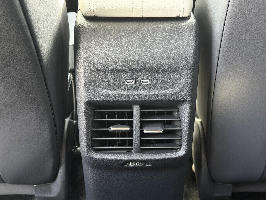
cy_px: 100
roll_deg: -0.8
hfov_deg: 39.7
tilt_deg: -27.3
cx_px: 133
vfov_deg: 30.3
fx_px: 369
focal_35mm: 48
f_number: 1.78
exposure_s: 1/50
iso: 250
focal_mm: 6.76
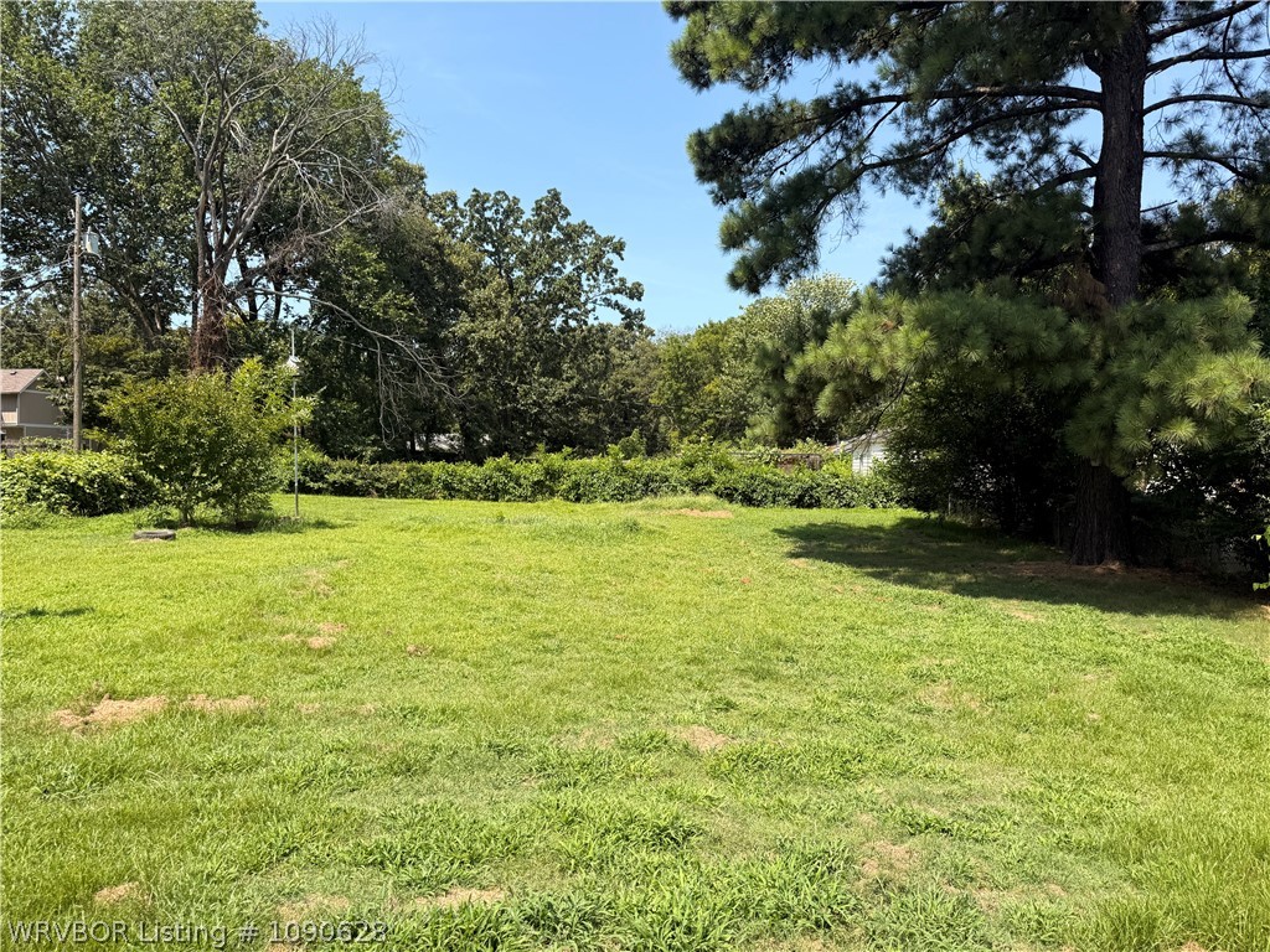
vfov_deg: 56.8
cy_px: 476
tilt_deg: -0.9
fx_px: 881
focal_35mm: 24
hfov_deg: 71.6
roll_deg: +0.2
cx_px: 635
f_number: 1.78
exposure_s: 1/2525
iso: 80
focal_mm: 6.76
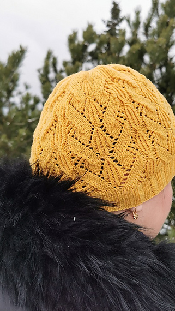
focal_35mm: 33
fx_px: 272
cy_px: 150
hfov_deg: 35.6
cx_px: 99
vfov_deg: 59.5
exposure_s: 1/283
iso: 50
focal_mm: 5.56
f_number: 1.6
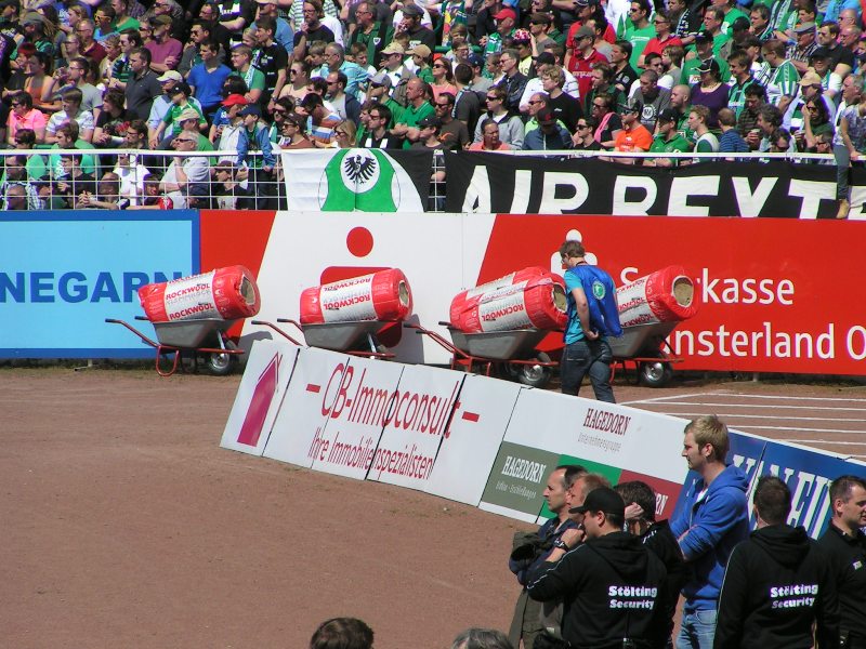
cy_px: 324
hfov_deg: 5.8
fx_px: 8506
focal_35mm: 340
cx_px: 433
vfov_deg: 4.4
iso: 50
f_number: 6.3
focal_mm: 52
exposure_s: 1/800
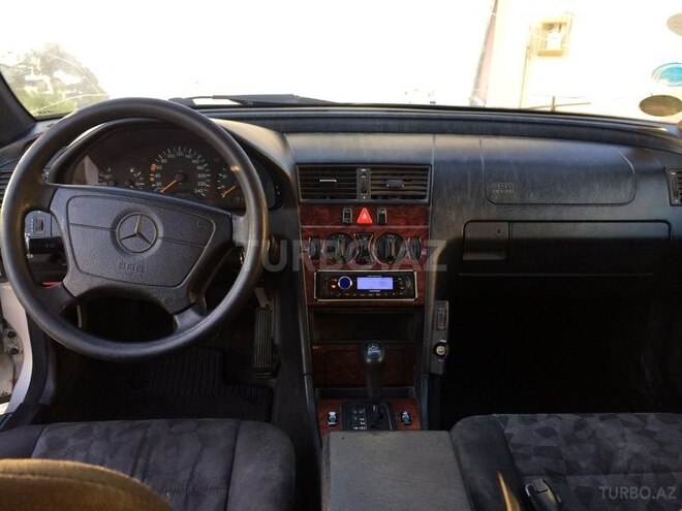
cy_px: 256
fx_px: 571
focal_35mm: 29
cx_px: 341
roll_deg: -1.8
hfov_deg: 61.7
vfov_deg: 48.2
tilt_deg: -20.7
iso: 40
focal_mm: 4.15
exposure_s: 1/33
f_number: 2.2
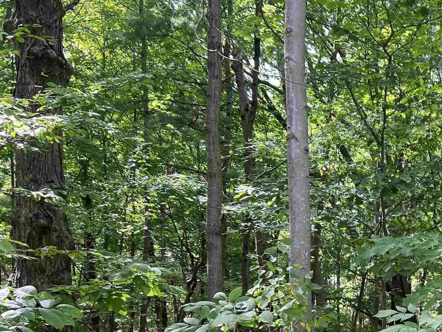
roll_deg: +1.6
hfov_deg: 28.5
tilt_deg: +2.9
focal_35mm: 61
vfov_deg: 23.1
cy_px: 330
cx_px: 495
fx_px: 779
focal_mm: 5.7
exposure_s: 1/121
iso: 40
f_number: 1.5
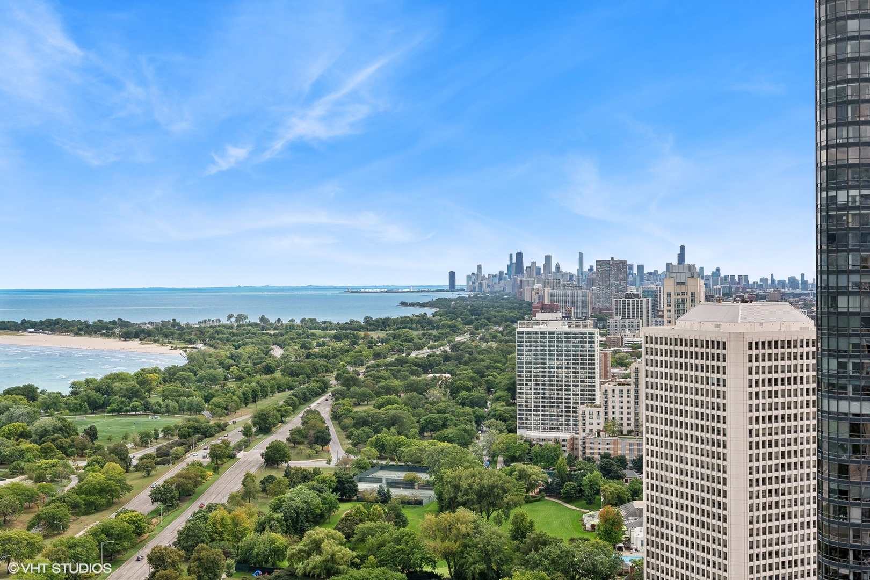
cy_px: 290
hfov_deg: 43.6
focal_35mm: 45
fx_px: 1087
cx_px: 435
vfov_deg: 29.9
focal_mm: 30
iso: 200
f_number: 9.5
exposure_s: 1/350
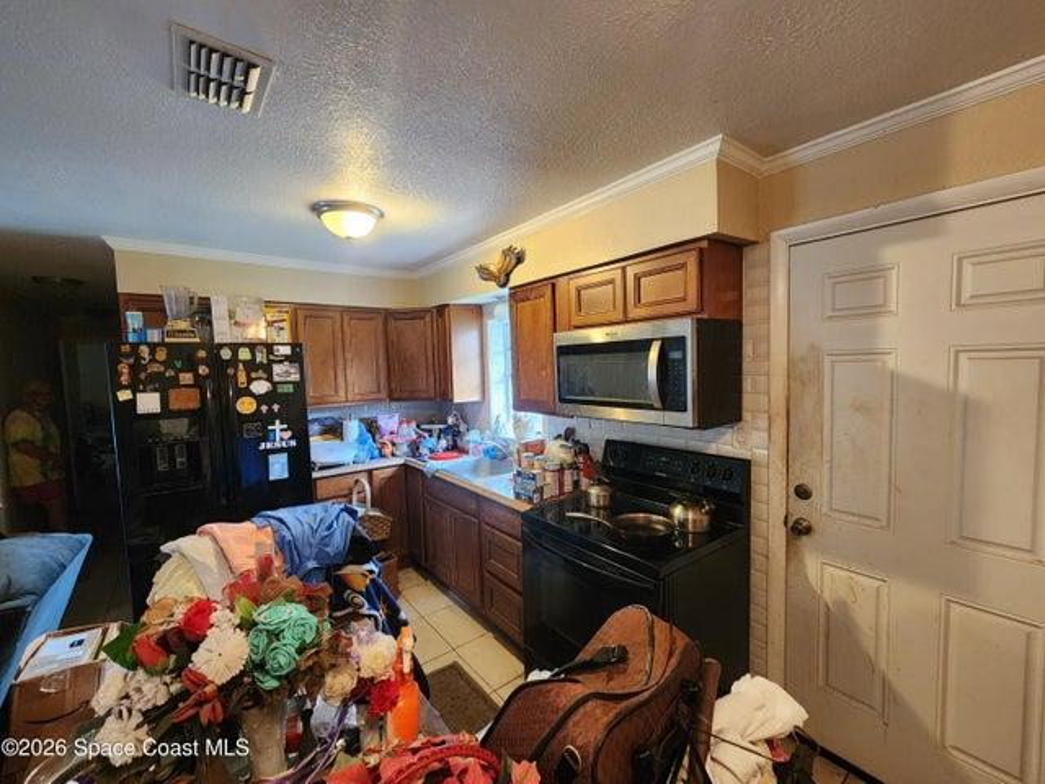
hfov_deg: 106.2
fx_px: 392
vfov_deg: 89.9
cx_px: 522
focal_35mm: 13
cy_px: 392
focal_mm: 2.2
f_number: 2.2
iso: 400
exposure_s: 1/60
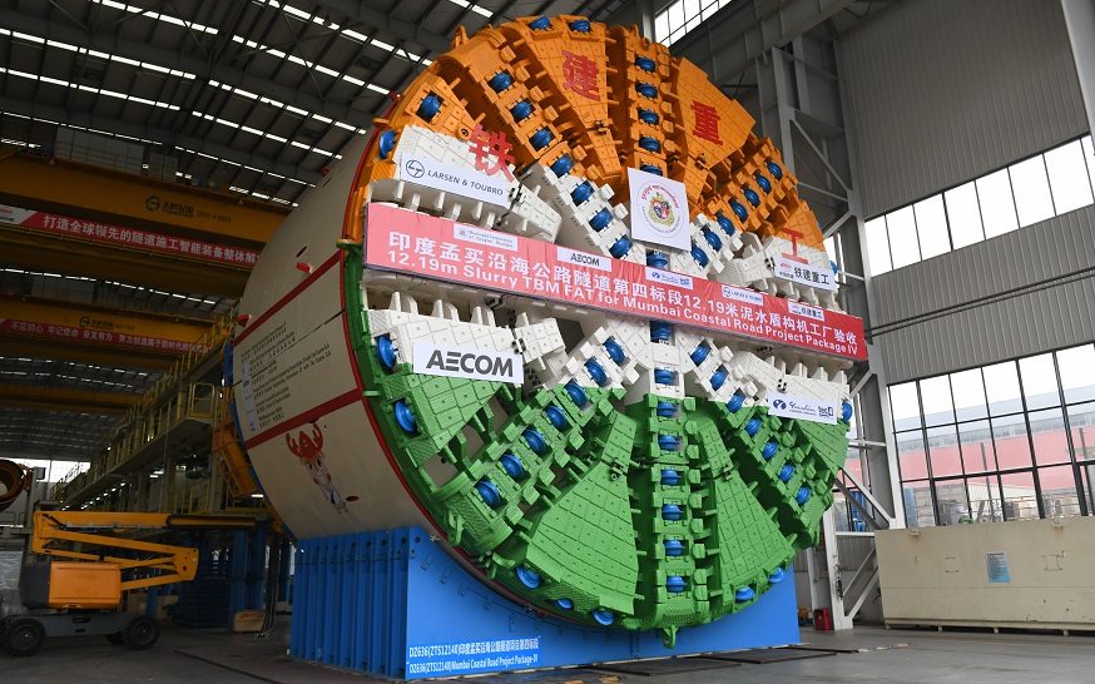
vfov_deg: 43.1
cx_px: 548
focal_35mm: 29
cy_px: 333
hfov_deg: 64.6
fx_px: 865
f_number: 5
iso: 400
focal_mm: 28
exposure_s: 1/160
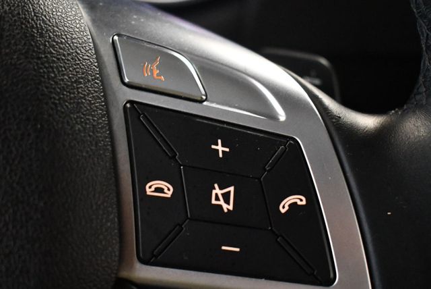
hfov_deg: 29.6
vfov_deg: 20.1
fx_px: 815
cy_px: 144
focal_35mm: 68
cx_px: 216
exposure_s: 1/60
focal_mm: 34
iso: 7200
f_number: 4.5
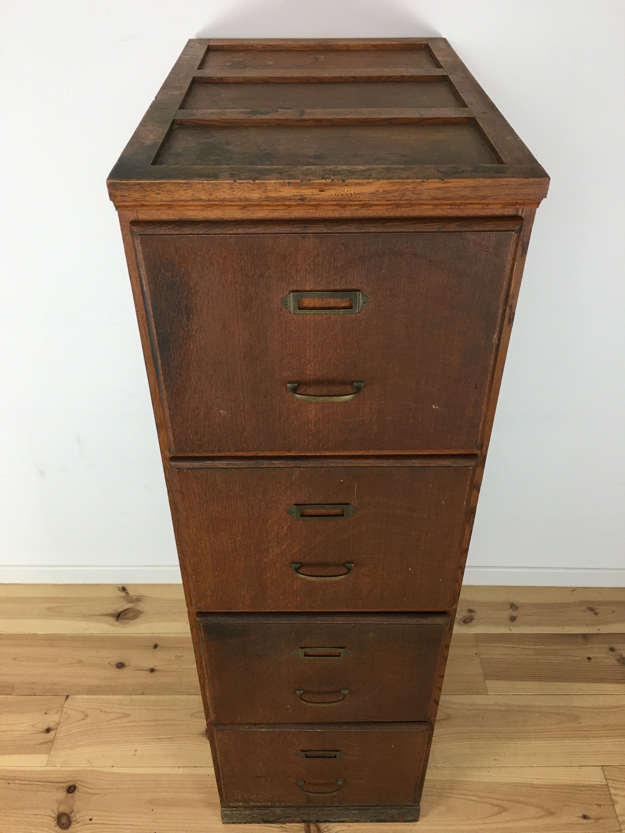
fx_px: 698
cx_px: 312
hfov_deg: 48.2
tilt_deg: -38.7
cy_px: 416
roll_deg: -0.2
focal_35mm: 29
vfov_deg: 61.7
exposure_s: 1/33
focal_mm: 4.15
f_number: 2.2
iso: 64
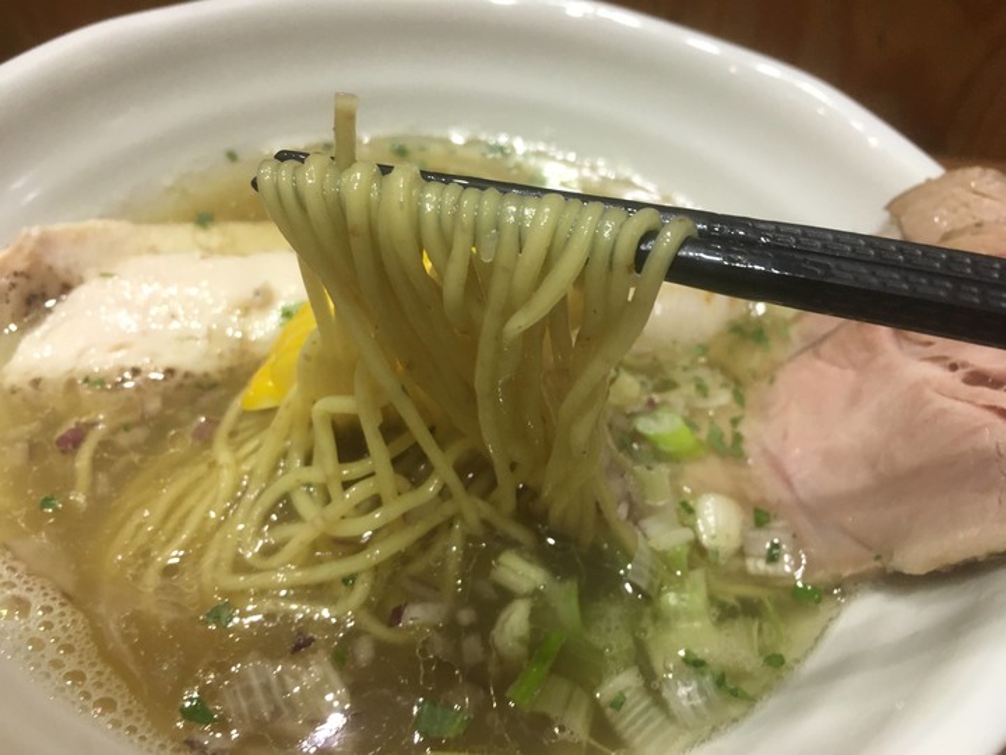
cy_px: 378
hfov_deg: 61.7
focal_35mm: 29
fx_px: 843
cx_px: 503
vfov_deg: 48.2
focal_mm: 4.15
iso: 100
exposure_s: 1/30
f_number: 2.2
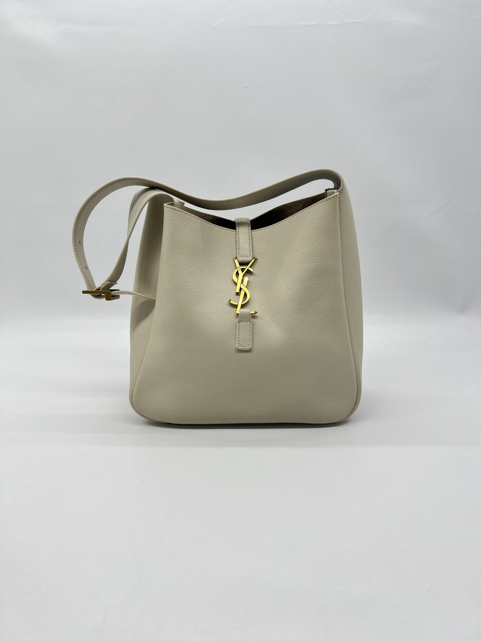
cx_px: 240
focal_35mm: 26
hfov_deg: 53.1
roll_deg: +1.3
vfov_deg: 67.3
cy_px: 320
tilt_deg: -14.7
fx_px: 482
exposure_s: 1/170
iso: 40
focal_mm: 5.7
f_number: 1.5
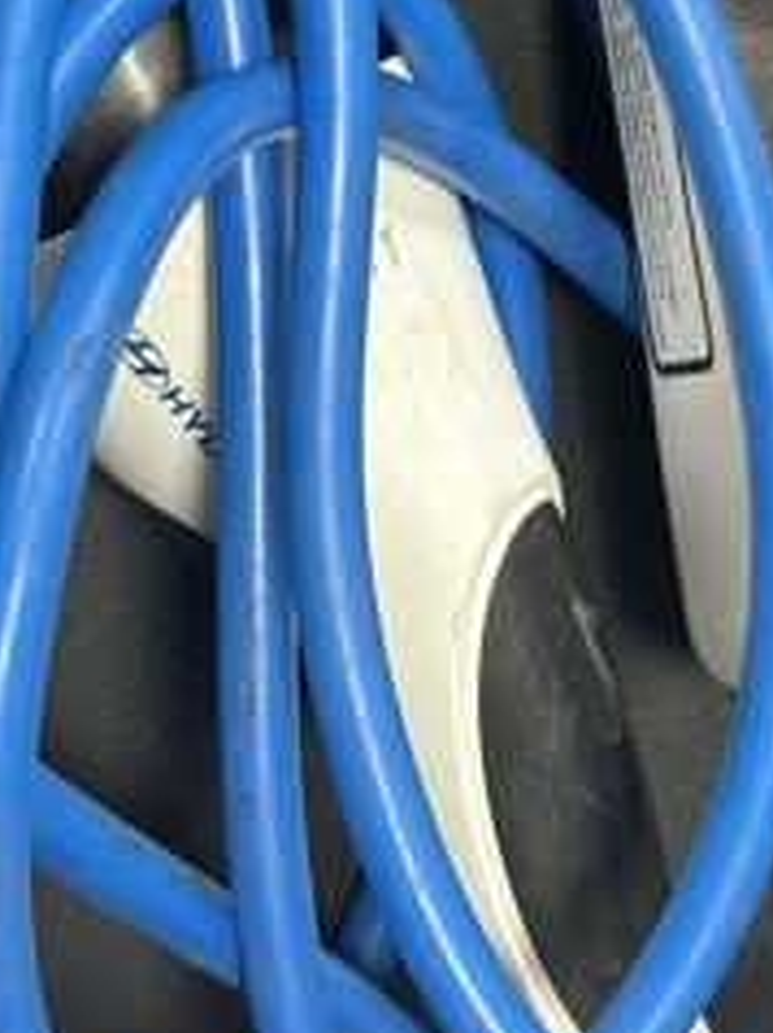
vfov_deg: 20.0
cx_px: 569
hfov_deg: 15.2
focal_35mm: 97
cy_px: 195
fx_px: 2893
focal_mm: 6.86
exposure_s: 1/40
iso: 250
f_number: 1.78
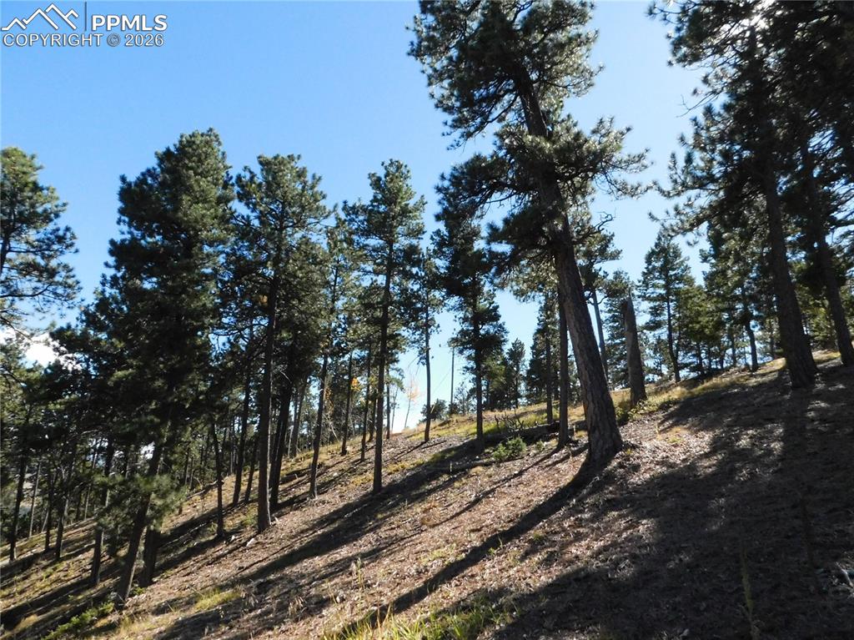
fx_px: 567
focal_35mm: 23
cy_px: 320
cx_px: 427
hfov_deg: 74.0
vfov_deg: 58.8
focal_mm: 4
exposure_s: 1/1250
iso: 800
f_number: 6
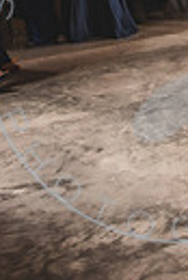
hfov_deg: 15.3
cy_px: -121
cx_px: 281
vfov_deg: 21.2
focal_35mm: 83
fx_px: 648
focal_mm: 24
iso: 500
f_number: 2.8
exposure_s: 1/160
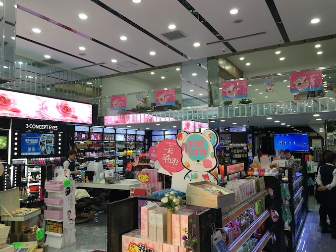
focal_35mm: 29
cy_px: 126
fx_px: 282
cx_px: 168
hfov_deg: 61.6
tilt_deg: +5.6
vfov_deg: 48.3
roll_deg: +0.3
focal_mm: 4.15
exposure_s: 1/33
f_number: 2.2
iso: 32
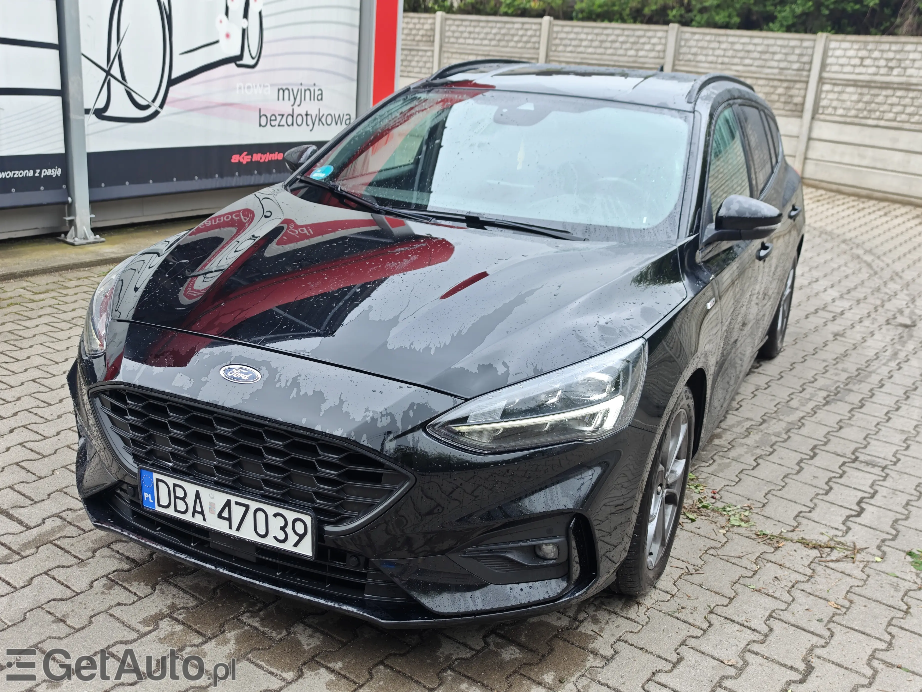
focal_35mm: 35
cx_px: 461
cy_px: 346
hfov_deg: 52.6
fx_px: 932
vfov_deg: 40.7
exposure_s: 1/115
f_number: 2
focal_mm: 8.72
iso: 50
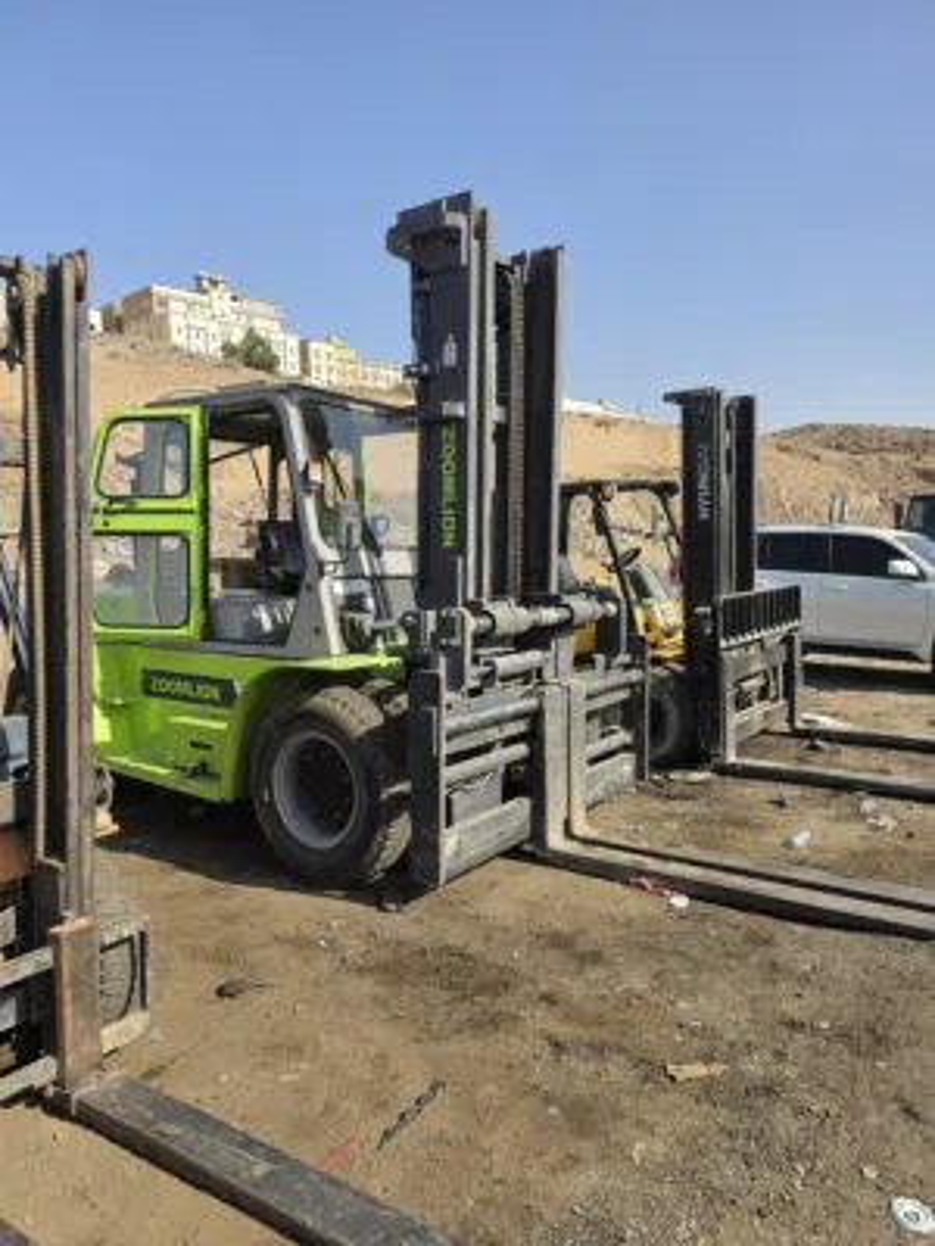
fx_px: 828
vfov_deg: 73.9
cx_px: 468
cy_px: 623
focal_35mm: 23
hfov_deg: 58.9
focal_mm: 6.5
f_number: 1.4
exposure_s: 1/4432
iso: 64
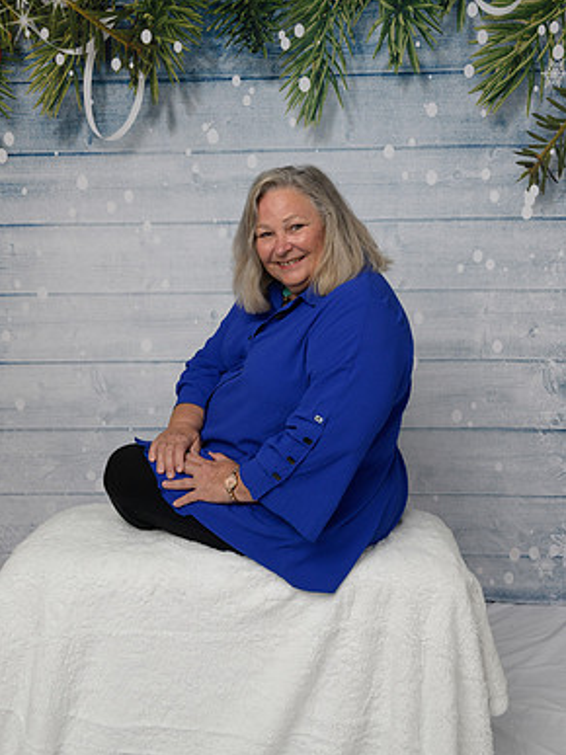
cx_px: 275
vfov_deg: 49.0
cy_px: 357
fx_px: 829
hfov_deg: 37.7
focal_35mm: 38
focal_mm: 34
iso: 400
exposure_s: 1/125
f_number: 10
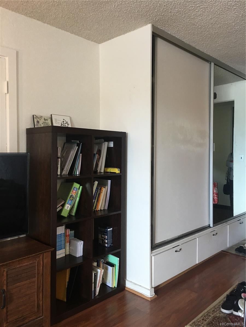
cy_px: 164
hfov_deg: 48.2
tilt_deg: -1.8
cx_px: 123
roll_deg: -0.1
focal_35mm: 29
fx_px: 275
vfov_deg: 61.7
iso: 50
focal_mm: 4.15
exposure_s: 1/15
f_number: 2.2
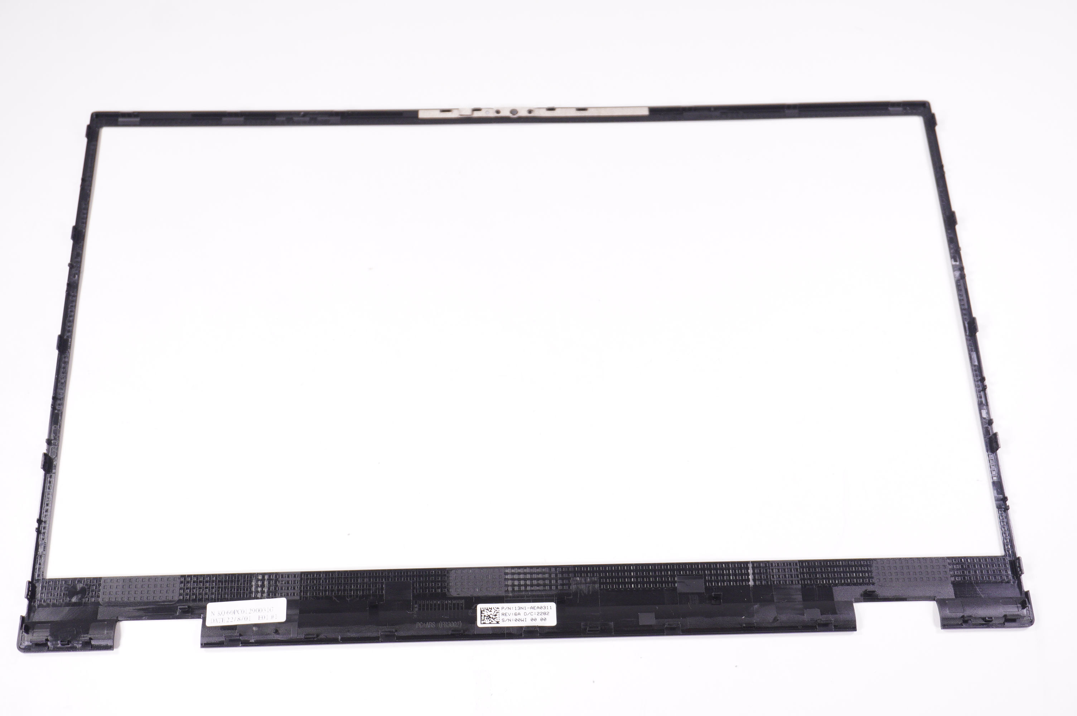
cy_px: 358
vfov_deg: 30.8
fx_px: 1300
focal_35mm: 44
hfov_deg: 45.0
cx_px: 538
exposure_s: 1/200
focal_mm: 29
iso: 640
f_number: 5.6
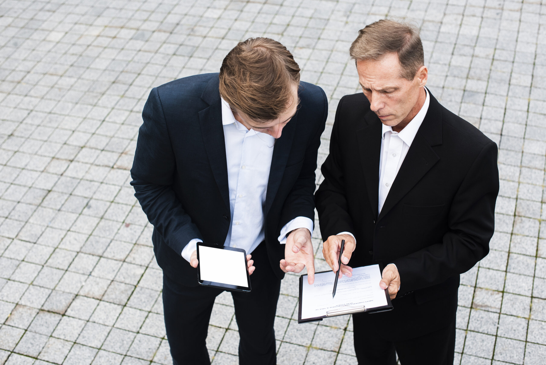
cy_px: 182
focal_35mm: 50
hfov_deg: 39.6
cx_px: 273
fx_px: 759
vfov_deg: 27.0
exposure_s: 1/160
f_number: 4.5
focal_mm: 50
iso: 320
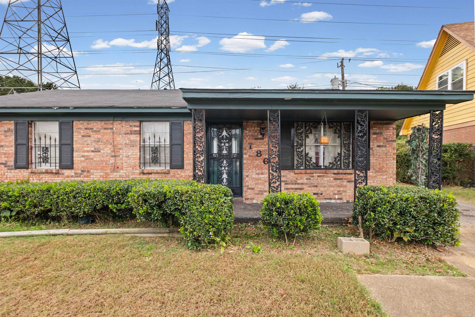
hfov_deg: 100.4
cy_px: 158
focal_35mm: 15
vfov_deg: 77.3
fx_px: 198
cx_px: 238
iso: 400
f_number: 5
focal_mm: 10
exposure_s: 1/105
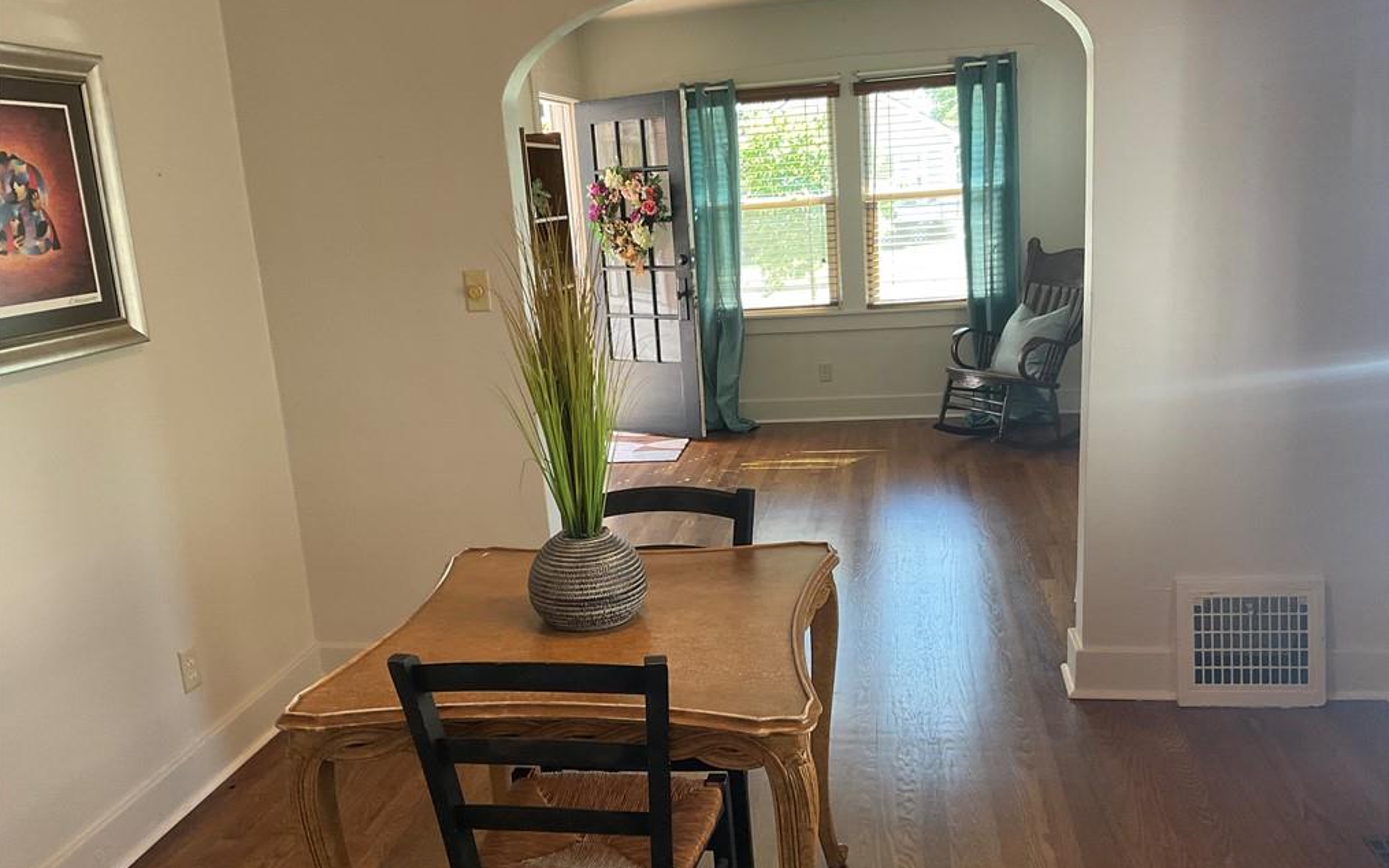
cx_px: 695
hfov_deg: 61.2
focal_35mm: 31
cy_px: 473
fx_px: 1174
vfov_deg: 40.6
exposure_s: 1/60
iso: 80
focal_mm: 3
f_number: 1.8
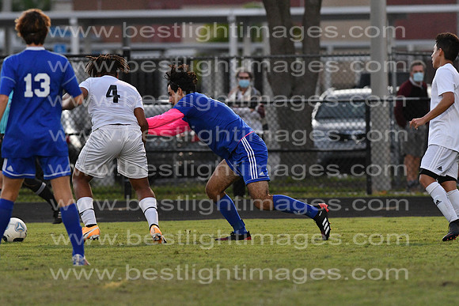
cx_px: 230
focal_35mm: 450
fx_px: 5739
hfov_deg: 4.6
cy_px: 153
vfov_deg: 3.1
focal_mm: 300
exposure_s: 1/800
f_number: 4.5
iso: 4000
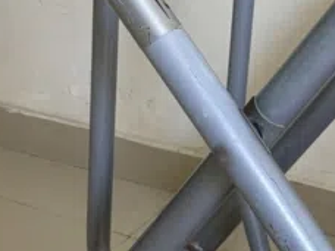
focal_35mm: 73
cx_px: 356
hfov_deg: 25.0
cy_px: -6
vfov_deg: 19.5
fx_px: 706
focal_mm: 5.96
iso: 125
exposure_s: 1/119
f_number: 1.6
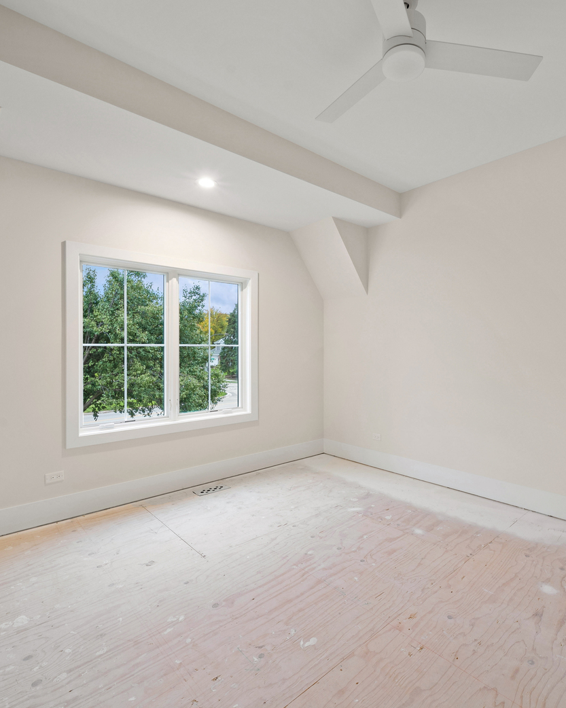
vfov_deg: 83.3
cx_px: 335
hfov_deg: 70.2
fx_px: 398
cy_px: 349
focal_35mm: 19
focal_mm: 13
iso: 400
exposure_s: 1/8
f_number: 8
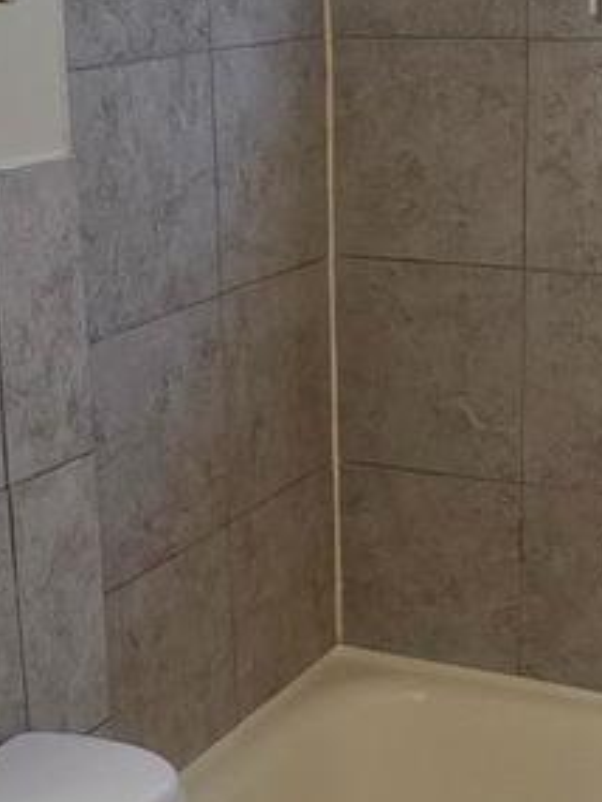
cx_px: 301
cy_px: 433
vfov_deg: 27.8
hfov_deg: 21.0
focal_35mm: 70
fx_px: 1622
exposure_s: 1/120
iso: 100
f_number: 1.9
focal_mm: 2.2
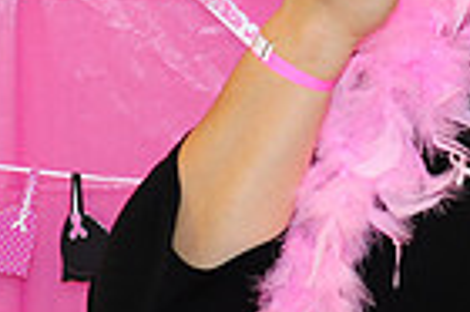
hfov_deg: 8.2
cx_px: 571
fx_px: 3234
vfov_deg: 5.5
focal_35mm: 248
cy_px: -153
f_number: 5.6
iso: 640
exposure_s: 1/60
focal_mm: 40
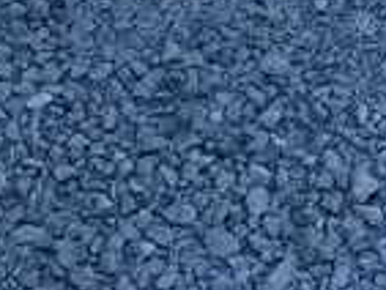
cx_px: 474
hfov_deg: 14.1
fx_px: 1507
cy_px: -699
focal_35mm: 135
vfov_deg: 8.4
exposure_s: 1/1795
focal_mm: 4.2
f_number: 1.6
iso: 32
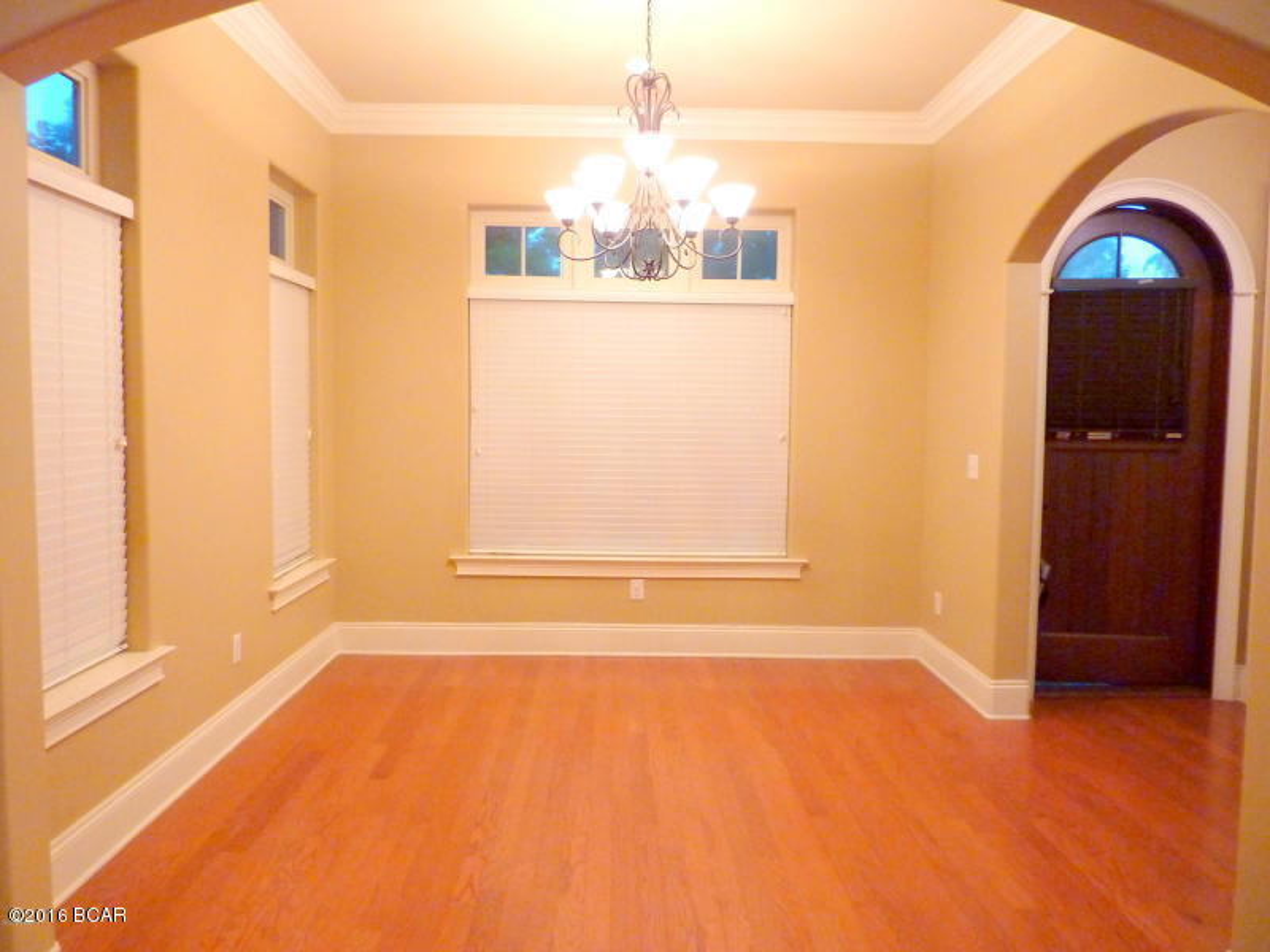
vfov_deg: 54.9
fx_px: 917
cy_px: 476
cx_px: 635
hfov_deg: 69.4
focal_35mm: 25
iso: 400
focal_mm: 4.1
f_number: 3.3
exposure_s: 1/25
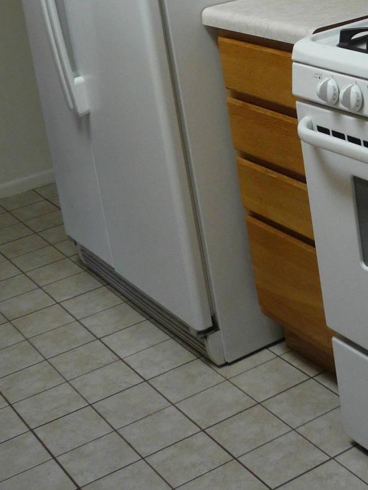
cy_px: -28
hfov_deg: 19.7
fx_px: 1035
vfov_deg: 25.1
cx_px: 339
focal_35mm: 73
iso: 100
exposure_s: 1/100
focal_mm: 5.5
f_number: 2.8
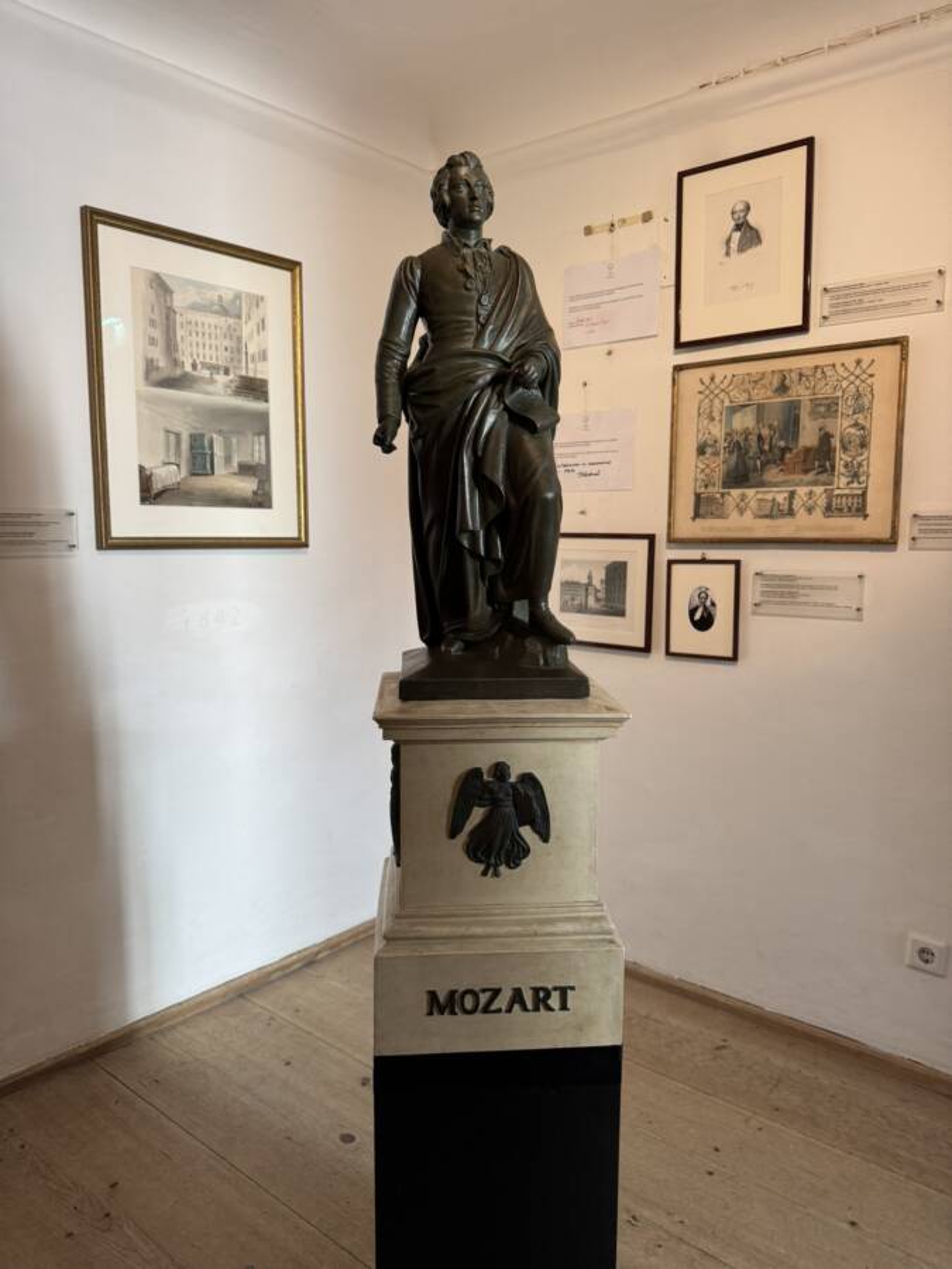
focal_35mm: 24
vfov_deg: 71.6
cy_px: 634
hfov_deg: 56.8
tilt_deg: -6.6
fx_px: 880
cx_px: 476
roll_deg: -0.8
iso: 200
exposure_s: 1/100
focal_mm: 6.76
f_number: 1.78
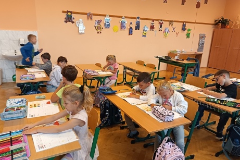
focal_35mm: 26
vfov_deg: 49.5
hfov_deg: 69.4
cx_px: 119
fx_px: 173
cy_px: 83
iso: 1220
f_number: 1.75
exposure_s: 1/100
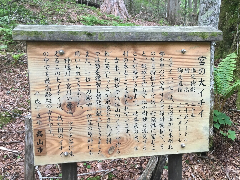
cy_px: 90
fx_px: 201
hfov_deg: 61.7
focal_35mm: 29
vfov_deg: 48.2
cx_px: 120
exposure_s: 1/30
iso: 64
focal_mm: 4.15
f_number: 2.2
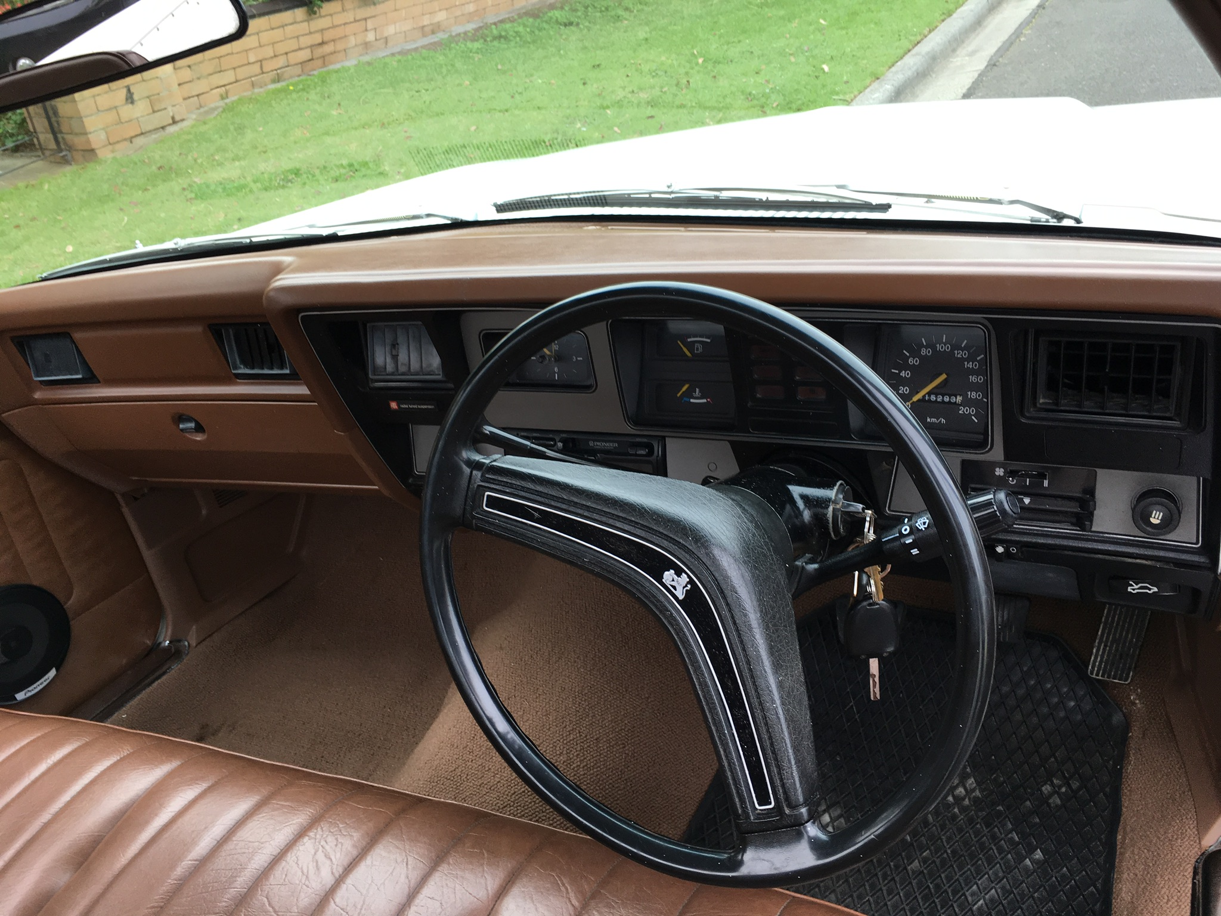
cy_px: 458
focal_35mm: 29
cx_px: 610
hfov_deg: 61.7
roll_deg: +6.3
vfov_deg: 48.2
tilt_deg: -26.8
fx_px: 1023
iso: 32
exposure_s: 1/100
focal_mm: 4.15
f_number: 2.2
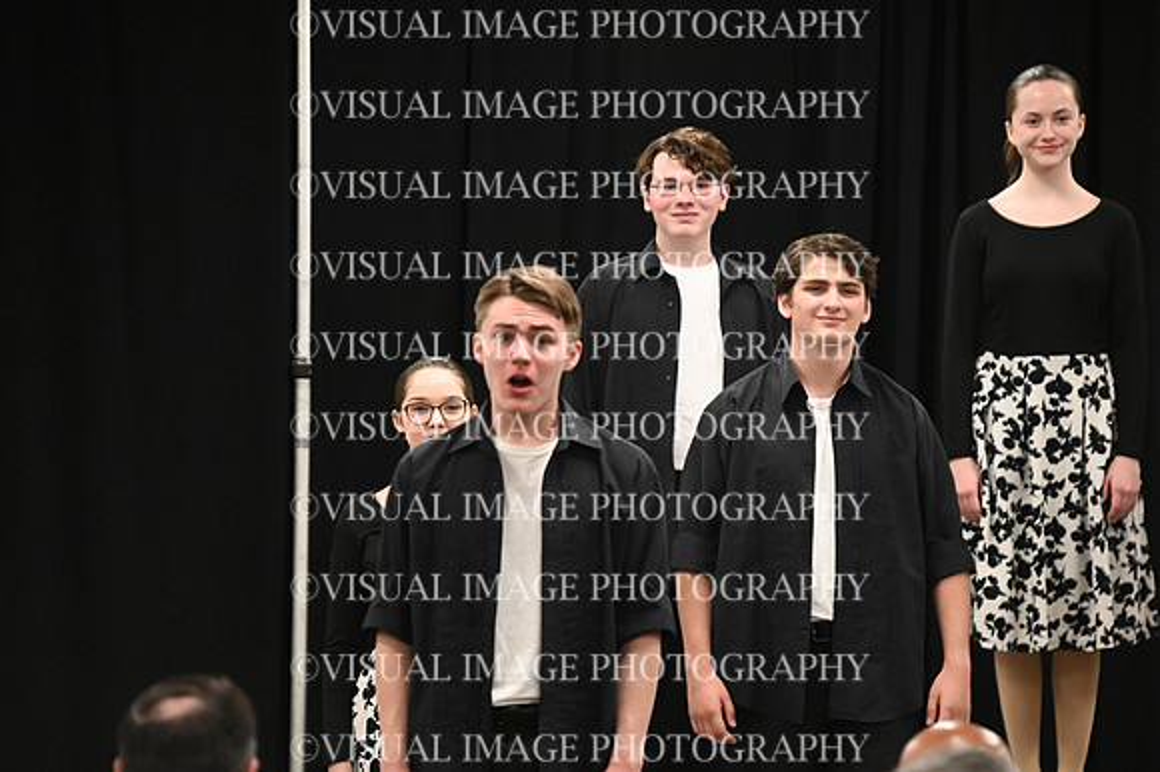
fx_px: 10305
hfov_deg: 6.4
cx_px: 580
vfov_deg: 4.3
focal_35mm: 320
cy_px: 386
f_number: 6.3
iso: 10000
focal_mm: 320
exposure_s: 1/250
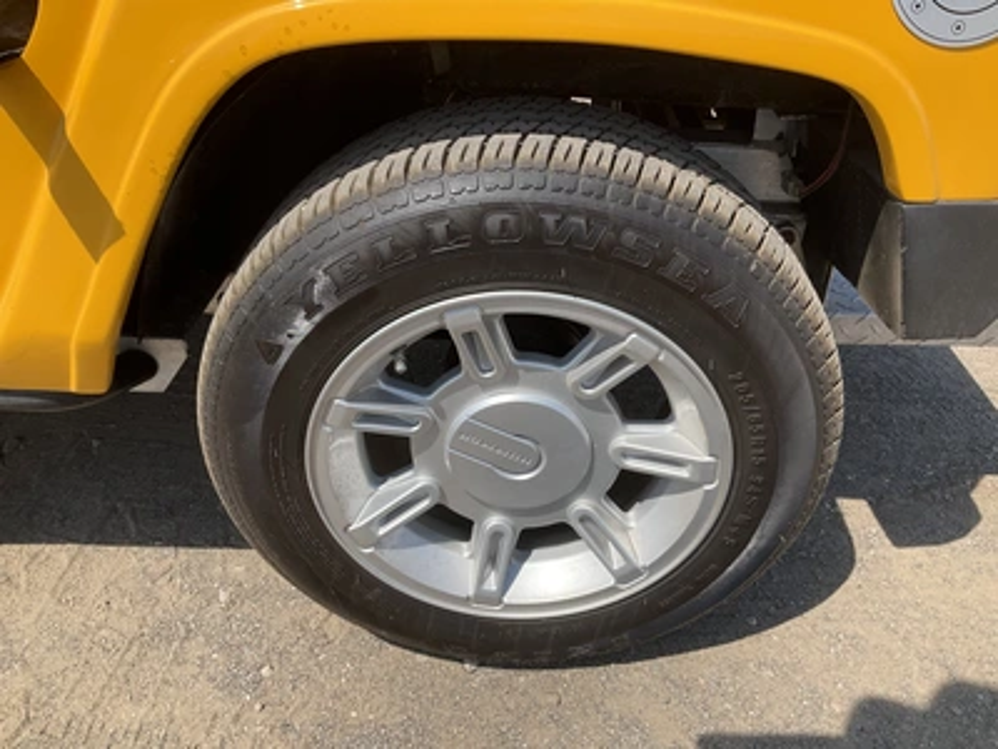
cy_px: 374
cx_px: 499
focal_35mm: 29
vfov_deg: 48.2
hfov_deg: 61.7
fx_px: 836
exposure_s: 1/1221
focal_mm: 3
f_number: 1.8
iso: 25
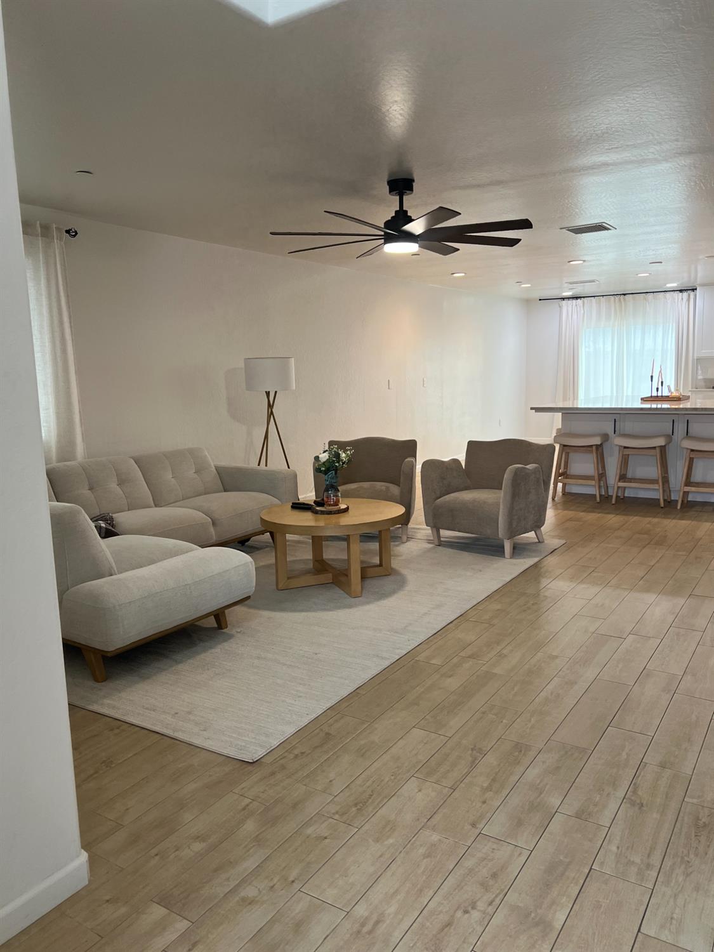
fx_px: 715
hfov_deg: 53.1
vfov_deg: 67.3
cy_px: 476
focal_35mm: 26
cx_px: 357
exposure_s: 1/60
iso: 64
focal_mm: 5.7
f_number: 1.5
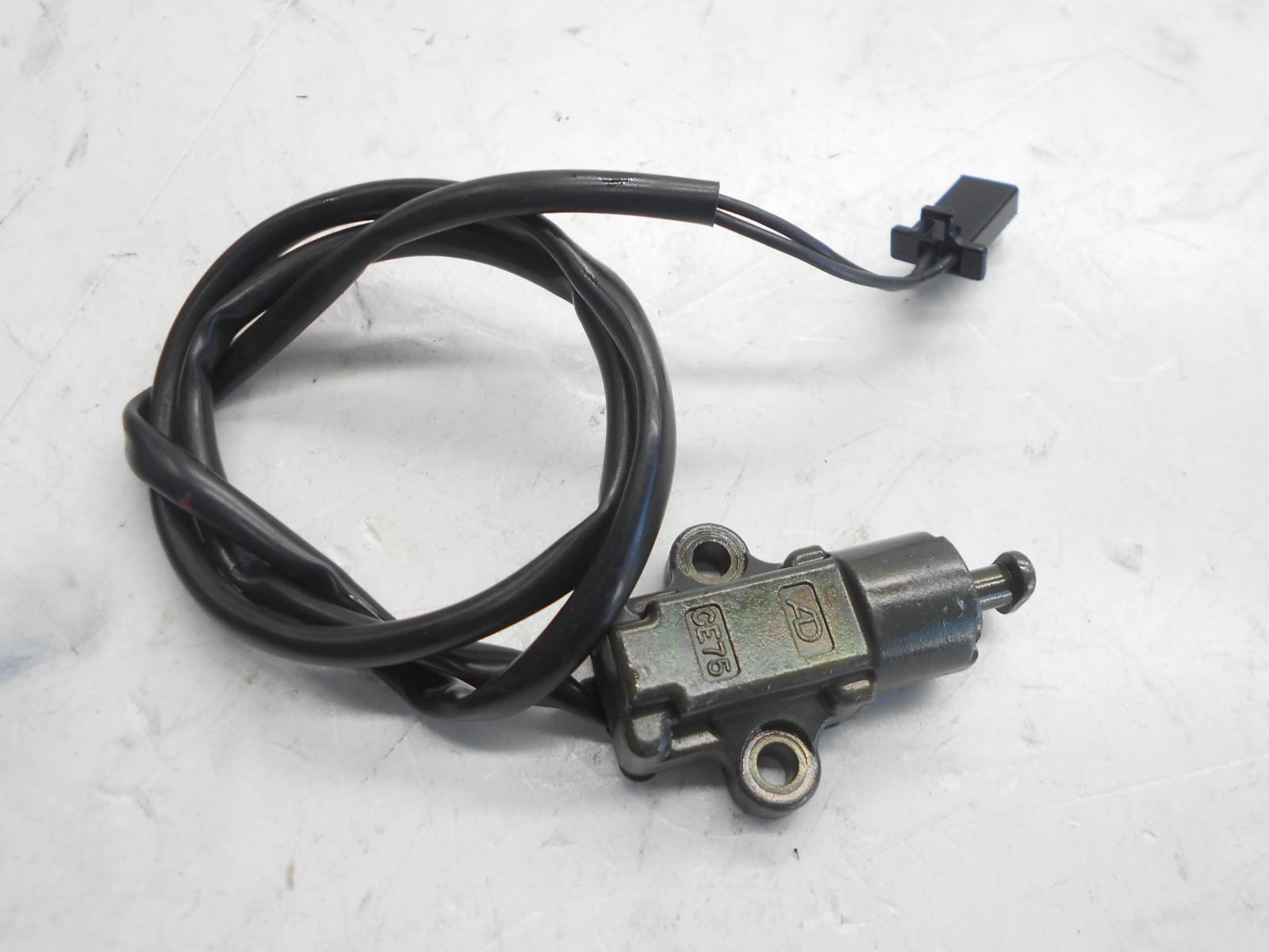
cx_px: 634
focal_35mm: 30
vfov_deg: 46.8
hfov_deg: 60.0
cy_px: 476
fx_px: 1100
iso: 80
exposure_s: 1/40
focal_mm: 5.1
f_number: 3.4
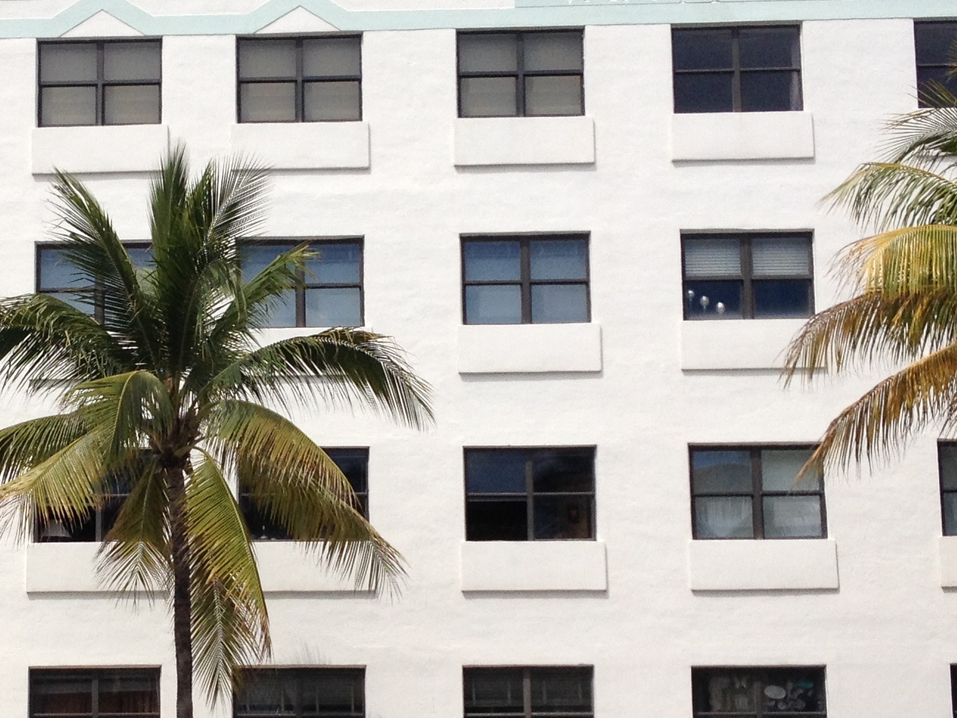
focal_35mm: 88
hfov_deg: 22.0
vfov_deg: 16.7
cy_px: 501
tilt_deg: +7.9
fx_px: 2433
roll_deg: +0.0
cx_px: 229
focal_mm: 4.28
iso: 50
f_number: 2.4
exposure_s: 1/2404
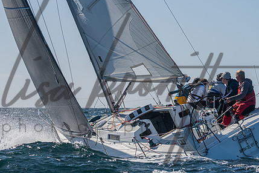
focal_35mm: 194
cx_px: 136
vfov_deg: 7.1
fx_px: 1396
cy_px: 81
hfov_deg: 10.6
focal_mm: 140
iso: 400
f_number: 6.3
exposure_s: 1/4000
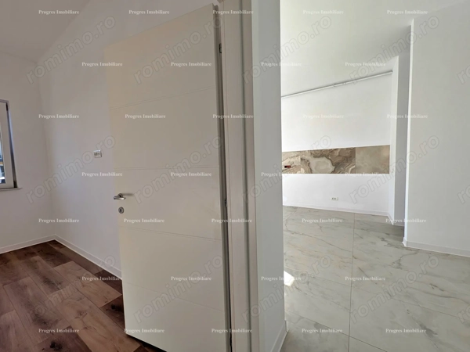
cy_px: 176
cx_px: 235
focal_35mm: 13
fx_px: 177
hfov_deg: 106.2
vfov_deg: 89.9
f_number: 2.2
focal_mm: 1.54
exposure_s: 1/104
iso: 34
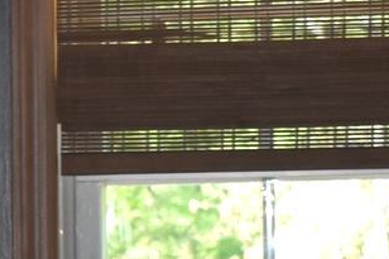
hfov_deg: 6.2
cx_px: -570
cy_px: 474
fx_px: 3445
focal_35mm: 319
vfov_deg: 4.3
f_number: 5.6
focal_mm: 32
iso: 640
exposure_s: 1/125
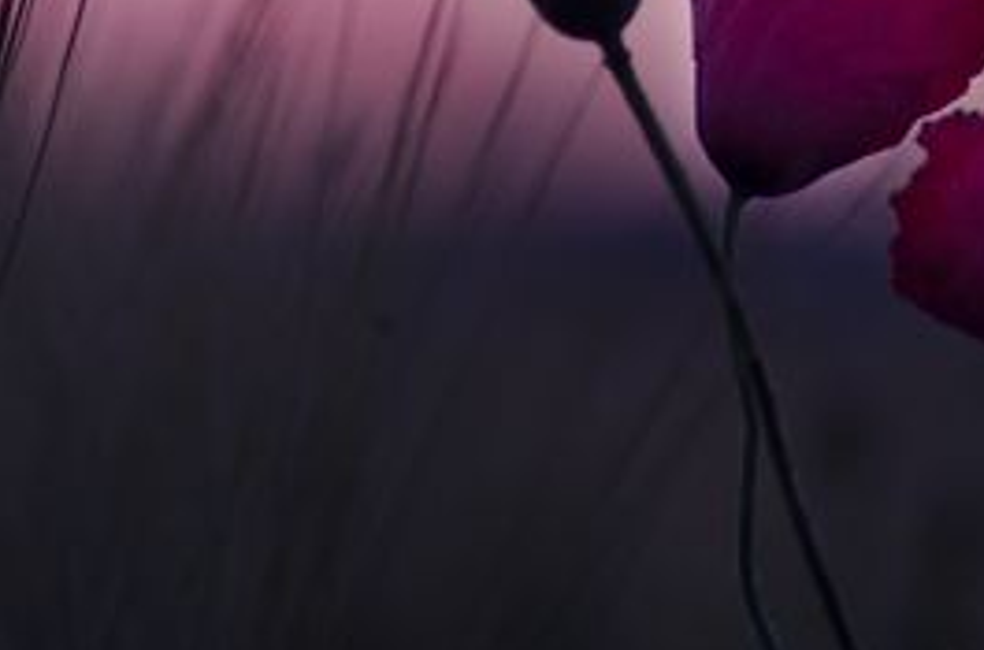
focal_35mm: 838
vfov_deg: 1.6
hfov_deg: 2.5
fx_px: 22824
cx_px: 1125
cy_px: -254
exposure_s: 1/100
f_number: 5.6
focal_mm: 185
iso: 250
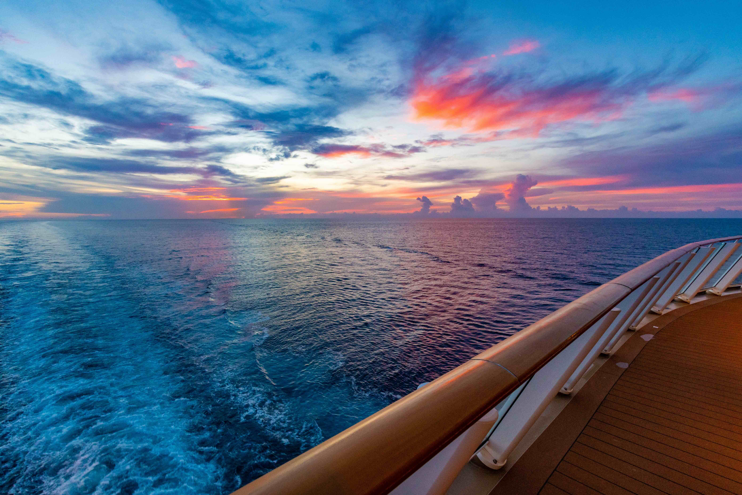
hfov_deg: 100.4
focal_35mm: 15
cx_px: 371
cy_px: 248
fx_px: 309
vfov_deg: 77.3
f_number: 8
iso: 800
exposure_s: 1/50
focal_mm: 10
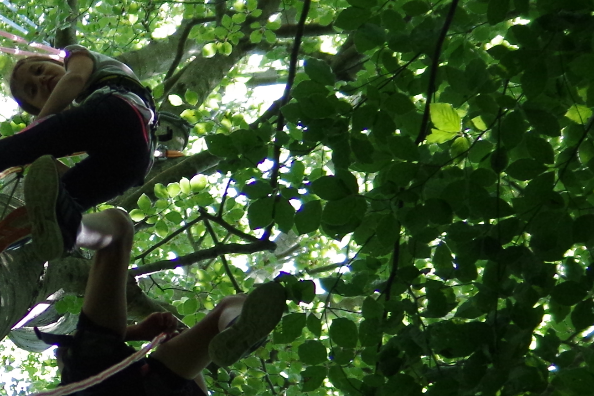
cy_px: 360
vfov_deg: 4.9
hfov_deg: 7.2
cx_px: -242
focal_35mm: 283
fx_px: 4670
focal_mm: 50
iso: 800
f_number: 4
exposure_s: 1/400
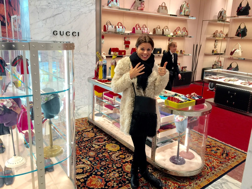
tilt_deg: -15.7
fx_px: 211
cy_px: 94
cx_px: 126
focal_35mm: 29
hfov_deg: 61.7
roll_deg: -1.4
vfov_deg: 48.2
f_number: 2.2
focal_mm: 4.15
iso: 32
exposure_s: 1/33
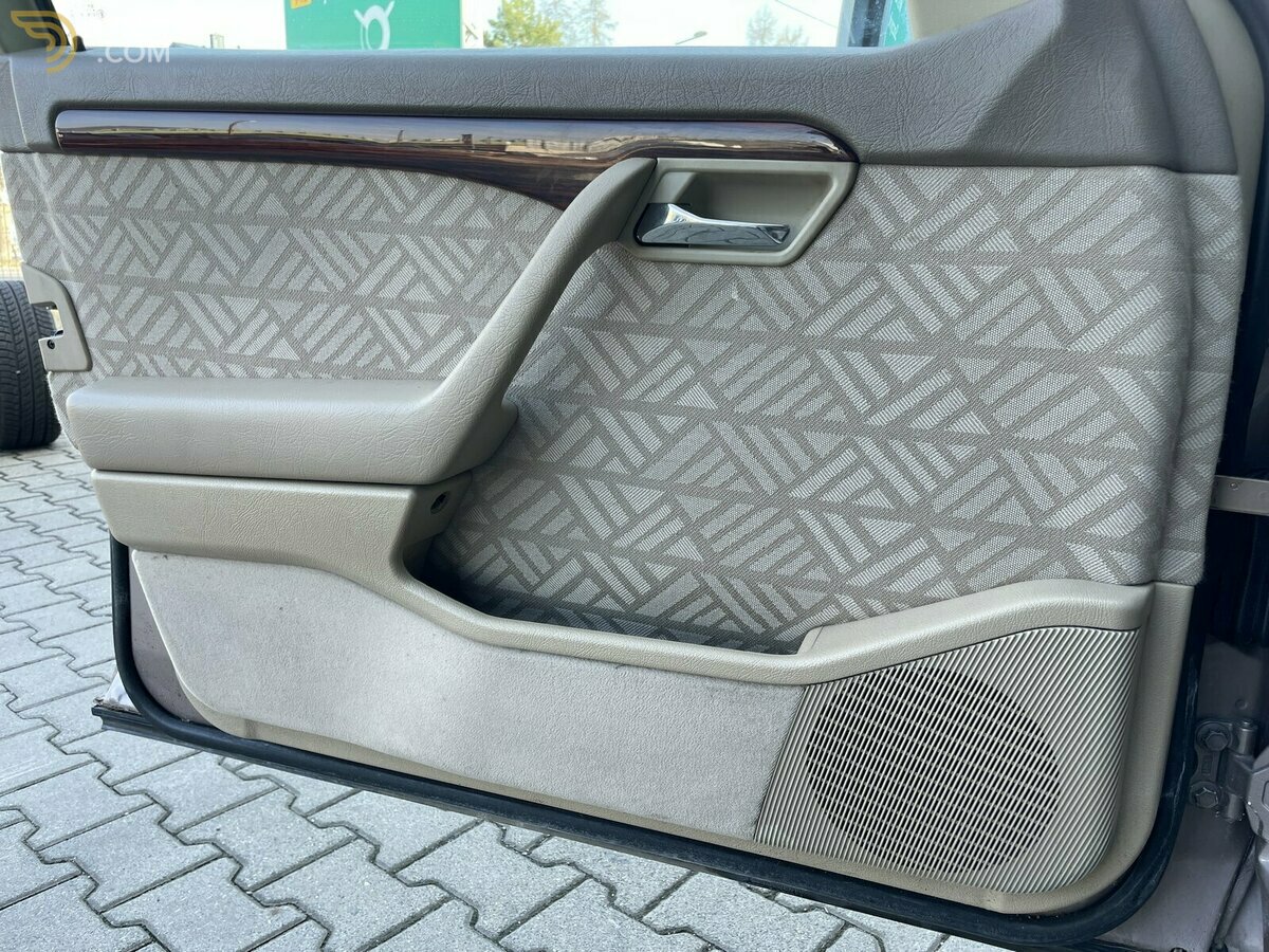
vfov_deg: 53.1
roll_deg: -1.3
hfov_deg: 67.3
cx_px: 634
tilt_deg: -12.8
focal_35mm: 26
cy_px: 476
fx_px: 953
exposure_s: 1/139
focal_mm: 4.2
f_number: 1.6
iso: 32
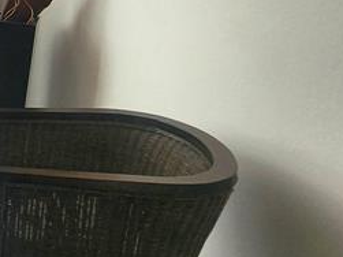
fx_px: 525
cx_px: -339
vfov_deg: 26.3
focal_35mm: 53
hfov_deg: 19.6
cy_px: 10
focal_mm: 2.2
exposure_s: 1/514
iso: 50
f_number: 2.2
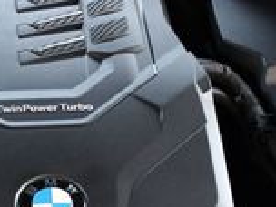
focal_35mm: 146
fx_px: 1164
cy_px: 229
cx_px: 16
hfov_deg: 13.4
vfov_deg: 10.0
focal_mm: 18
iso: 800
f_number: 3.5
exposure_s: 1/200
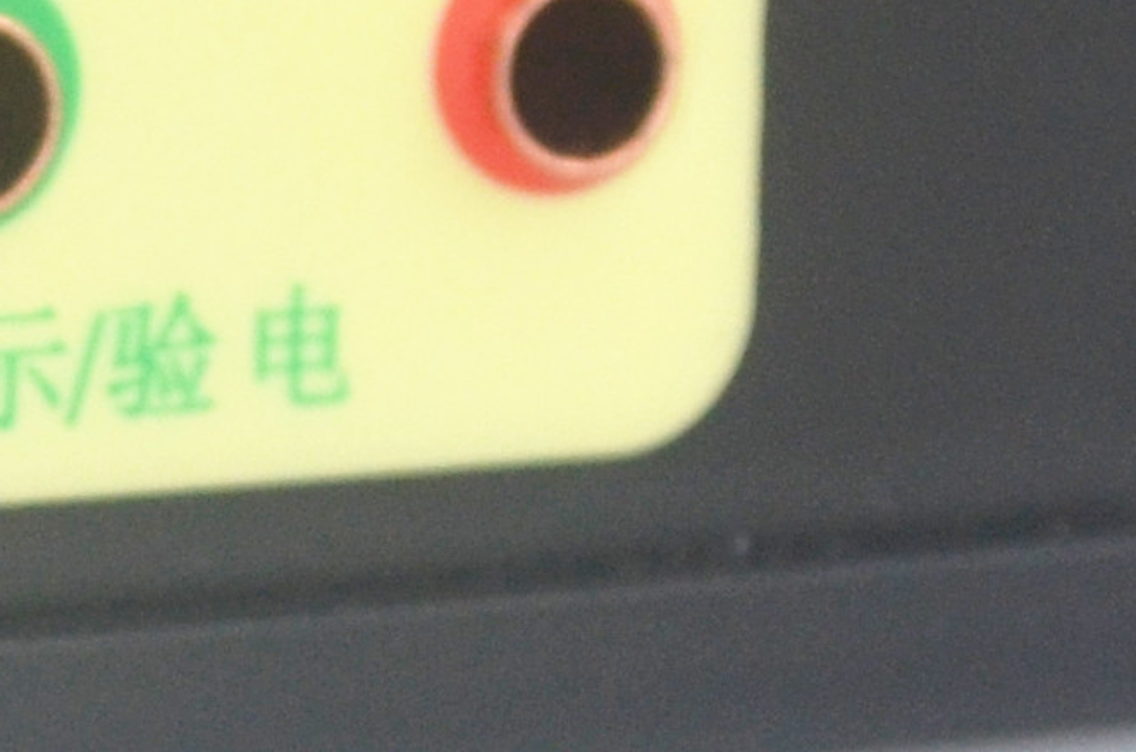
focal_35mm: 504
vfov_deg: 2.7
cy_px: -184
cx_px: -933
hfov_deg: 4.1
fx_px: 15861
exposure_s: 1/200
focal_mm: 45
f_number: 5.6
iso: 400
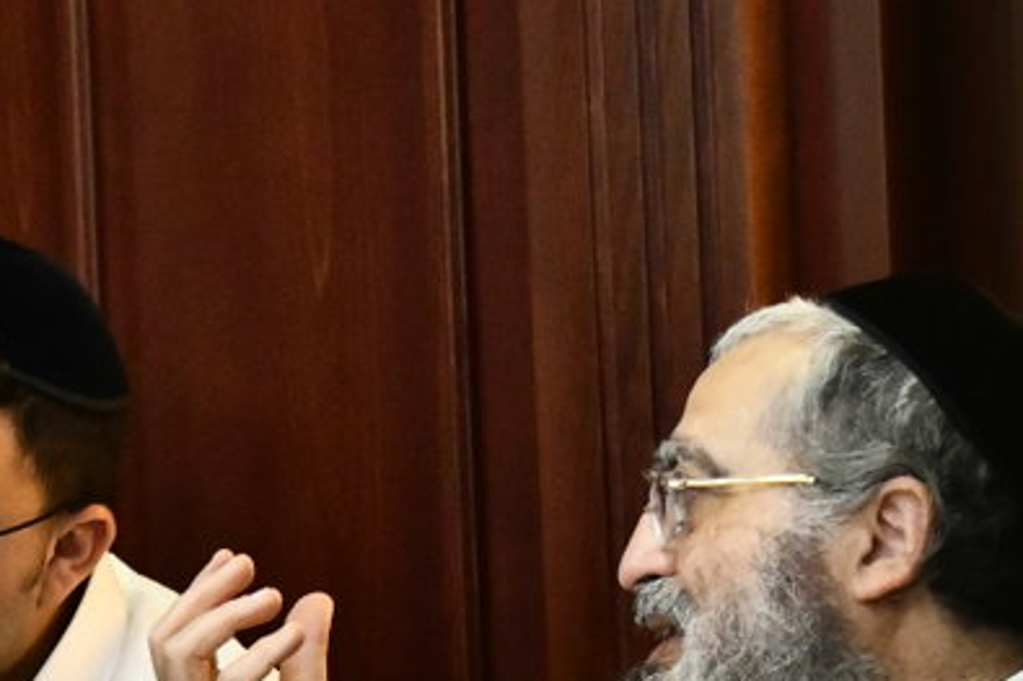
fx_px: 7243
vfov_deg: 5.4
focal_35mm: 255
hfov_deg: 8.0
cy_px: 537
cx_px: -18
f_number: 5.6
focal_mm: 72
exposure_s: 1/320
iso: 4000
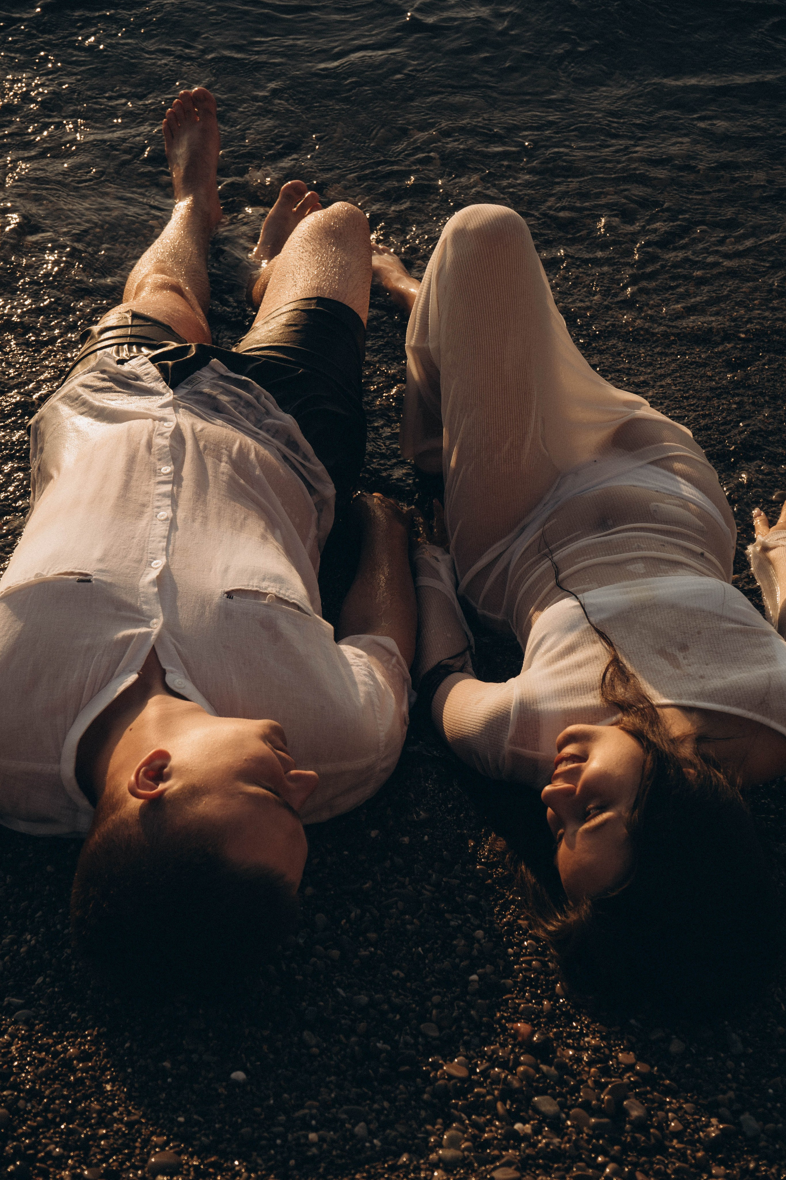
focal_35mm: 51
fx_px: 1670
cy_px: 590
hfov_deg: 26.5
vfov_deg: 38.9
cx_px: 393
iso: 500
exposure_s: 1/500
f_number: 9
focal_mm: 51
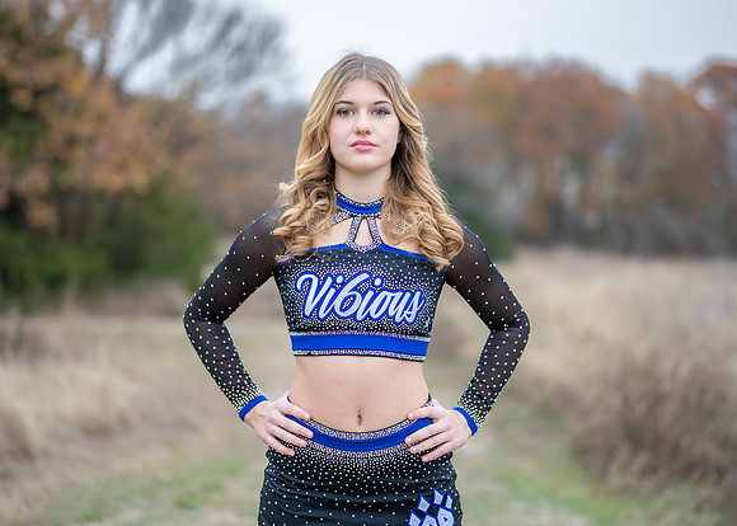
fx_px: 1321
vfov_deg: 22.5
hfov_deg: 31.2
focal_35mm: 63
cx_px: 367
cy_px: 232
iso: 400
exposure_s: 1/1000
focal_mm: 50
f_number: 1.2
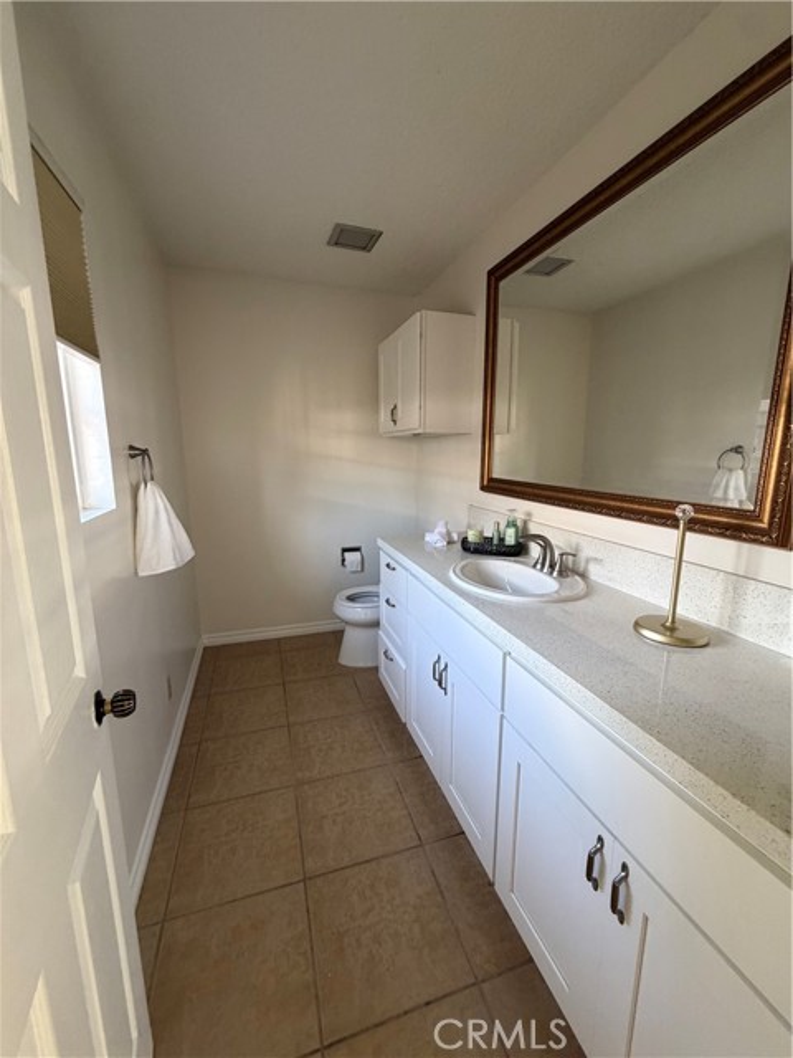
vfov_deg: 102.1
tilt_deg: -10.6
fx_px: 428
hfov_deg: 85.7
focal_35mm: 14
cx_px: 396
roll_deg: -0.3
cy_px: 529
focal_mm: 2.22
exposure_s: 1/69
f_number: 2.2
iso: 320
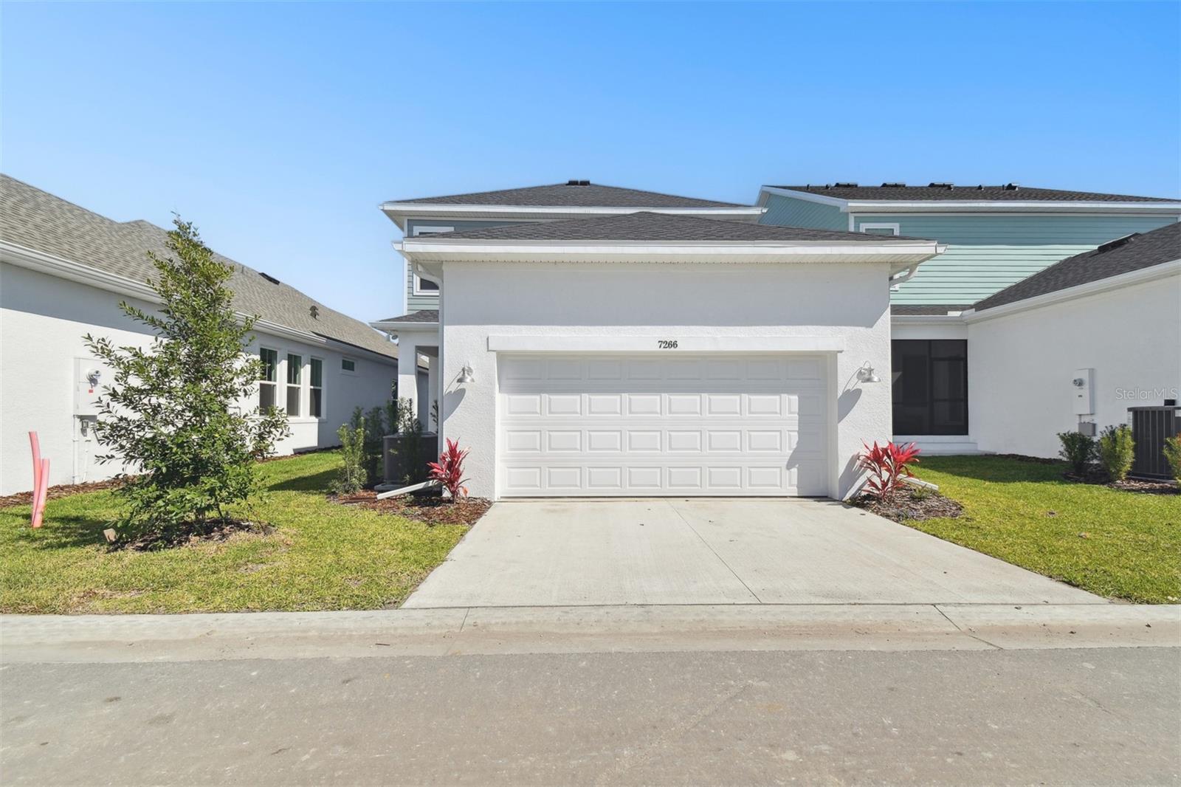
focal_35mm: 15
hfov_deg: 100.4
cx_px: 590
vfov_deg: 77.3
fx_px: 492
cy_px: 394
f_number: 7.1
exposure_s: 1/800
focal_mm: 10
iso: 100
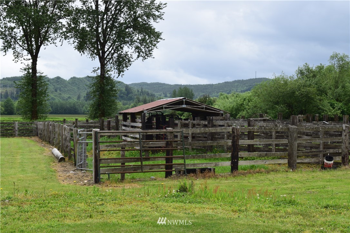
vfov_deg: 22.6
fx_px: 583
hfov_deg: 33.4
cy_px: 116
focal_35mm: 60
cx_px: 175
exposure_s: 1/320
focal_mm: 40
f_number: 10
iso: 400
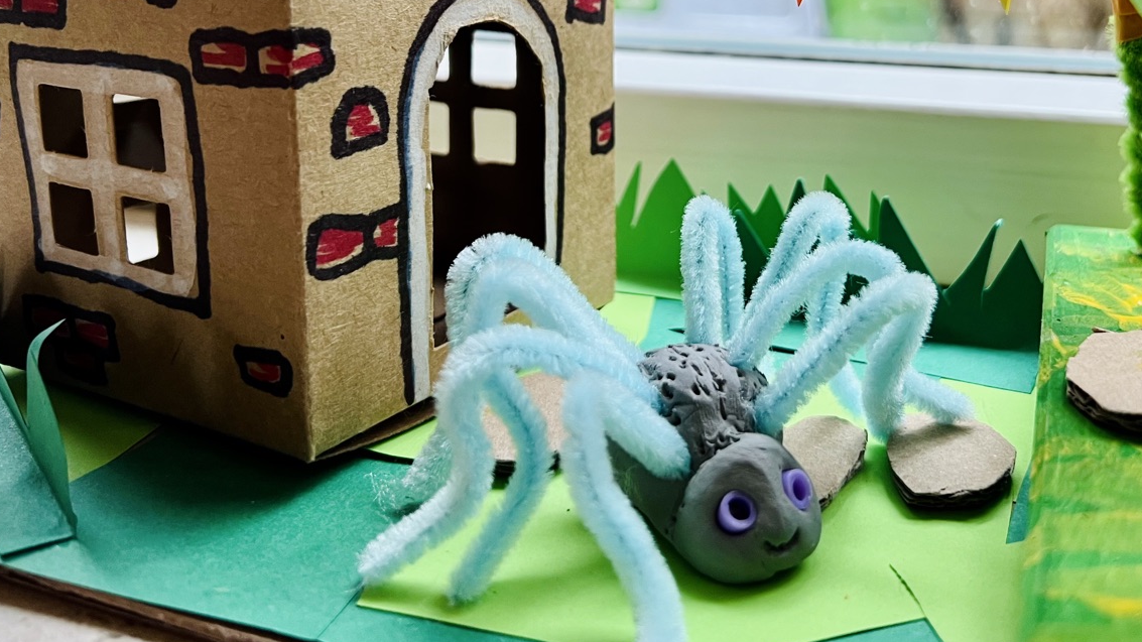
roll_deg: -0.3
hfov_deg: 50.0
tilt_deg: -9.7
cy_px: 82
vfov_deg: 28.7
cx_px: 713
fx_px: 1211
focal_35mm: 40
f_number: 1.5
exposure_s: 1/50
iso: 64
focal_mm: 5.7
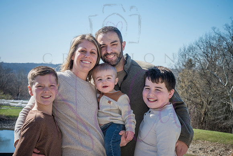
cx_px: 116
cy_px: 78
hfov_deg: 28.4
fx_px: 460
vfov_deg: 19.2
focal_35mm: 71
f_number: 14
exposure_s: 1/320
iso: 400
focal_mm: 71
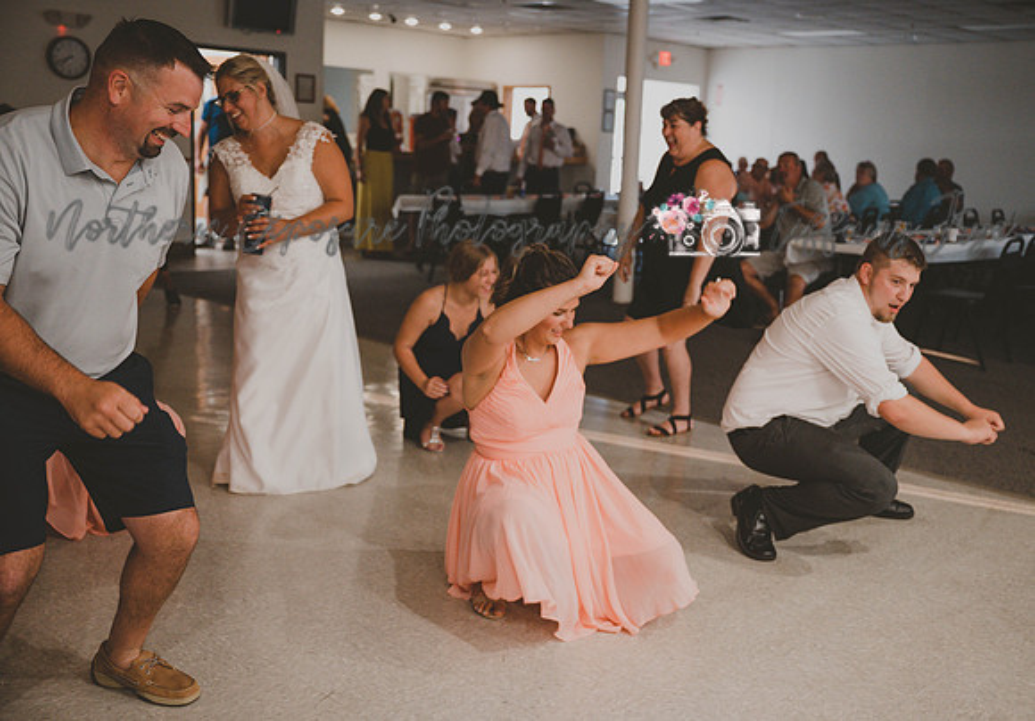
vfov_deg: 35.7
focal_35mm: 38
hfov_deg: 49.5
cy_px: 348
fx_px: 1120
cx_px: 561
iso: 3200
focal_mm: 36
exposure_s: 1/100
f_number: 2.8
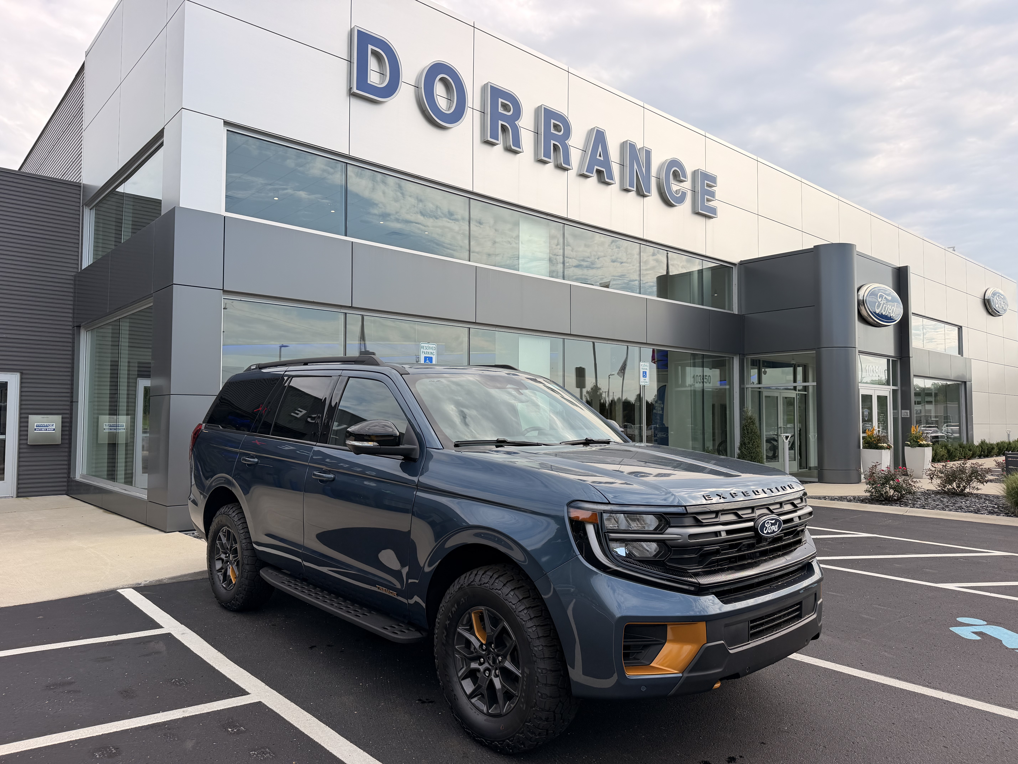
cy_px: 382
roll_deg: -0.5
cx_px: 509
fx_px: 706
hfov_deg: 71.6
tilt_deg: +2.9
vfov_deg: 56.8
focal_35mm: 24
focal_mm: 6.76
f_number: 1.78
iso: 80
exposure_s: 1/2907
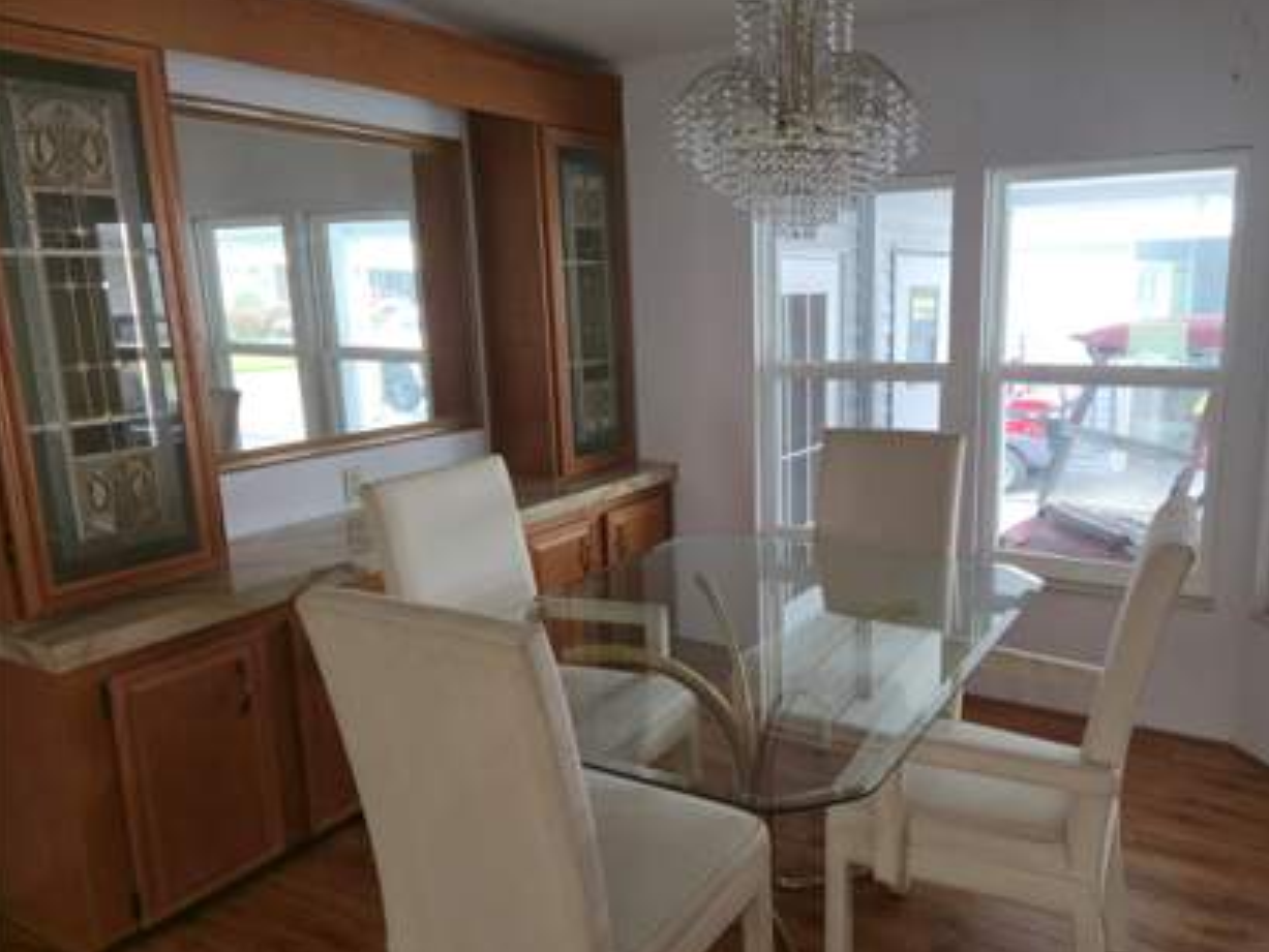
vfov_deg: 51.4
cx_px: 732
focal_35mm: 27
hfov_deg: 64.9
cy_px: 484
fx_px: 990
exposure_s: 1/60
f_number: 1.8
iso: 64
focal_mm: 5.4
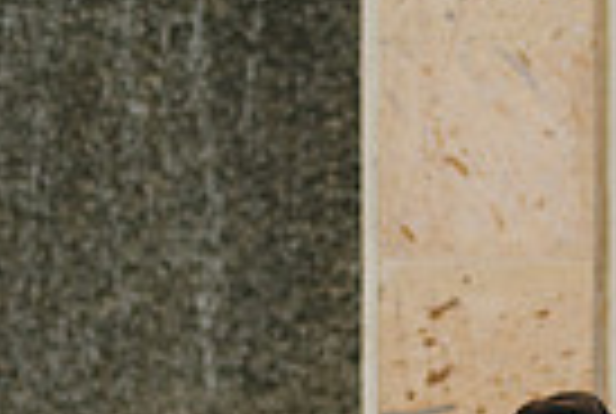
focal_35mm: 212
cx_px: 1185
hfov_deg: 9.2
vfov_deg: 6.3
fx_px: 3635
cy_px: 803
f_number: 2.8
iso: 400
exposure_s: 1/2000
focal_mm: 50
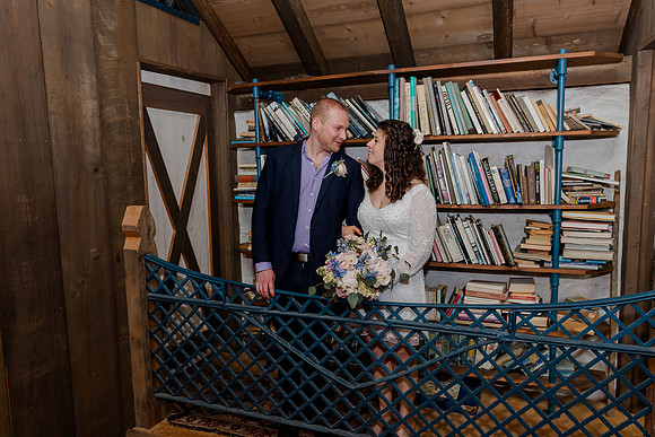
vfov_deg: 49.9
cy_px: 222
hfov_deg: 69.8
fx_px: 469
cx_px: 336
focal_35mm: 26
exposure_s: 1/100
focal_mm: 24
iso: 640
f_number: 4
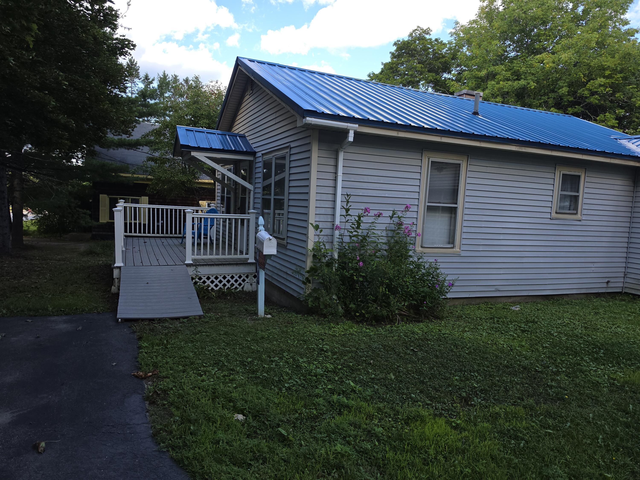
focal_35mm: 23
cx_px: 320
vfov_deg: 58.9
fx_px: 425
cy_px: 240
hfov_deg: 73.9
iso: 10
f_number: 1.4
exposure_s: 1/205
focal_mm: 6.5
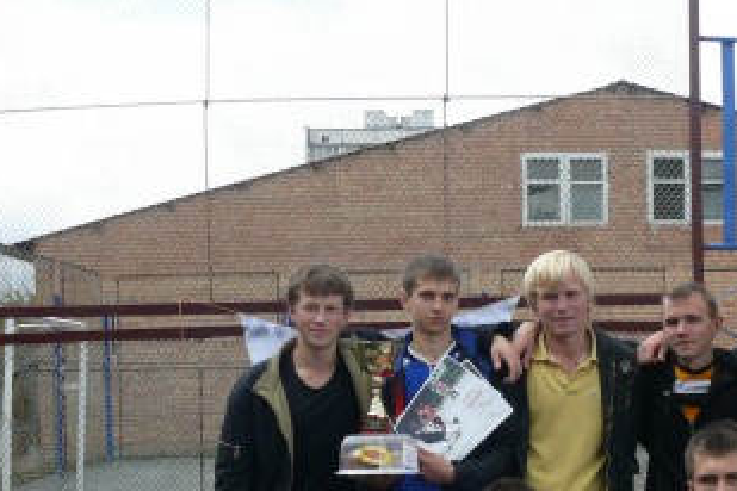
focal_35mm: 66
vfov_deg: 20.1
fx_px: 1351
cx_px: 463
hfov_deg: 30.4
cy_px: 477
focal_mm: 7.4
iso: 100
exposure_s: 1/200
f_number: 4.5
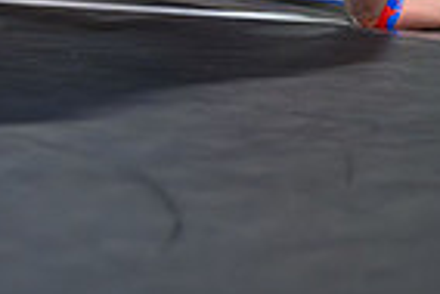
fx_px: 6594
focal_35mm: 539
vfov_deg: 2.6
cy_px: -169
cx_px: -271
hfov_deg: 3.8
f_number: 2.8
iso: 9000
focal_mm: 115
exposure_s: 1/800
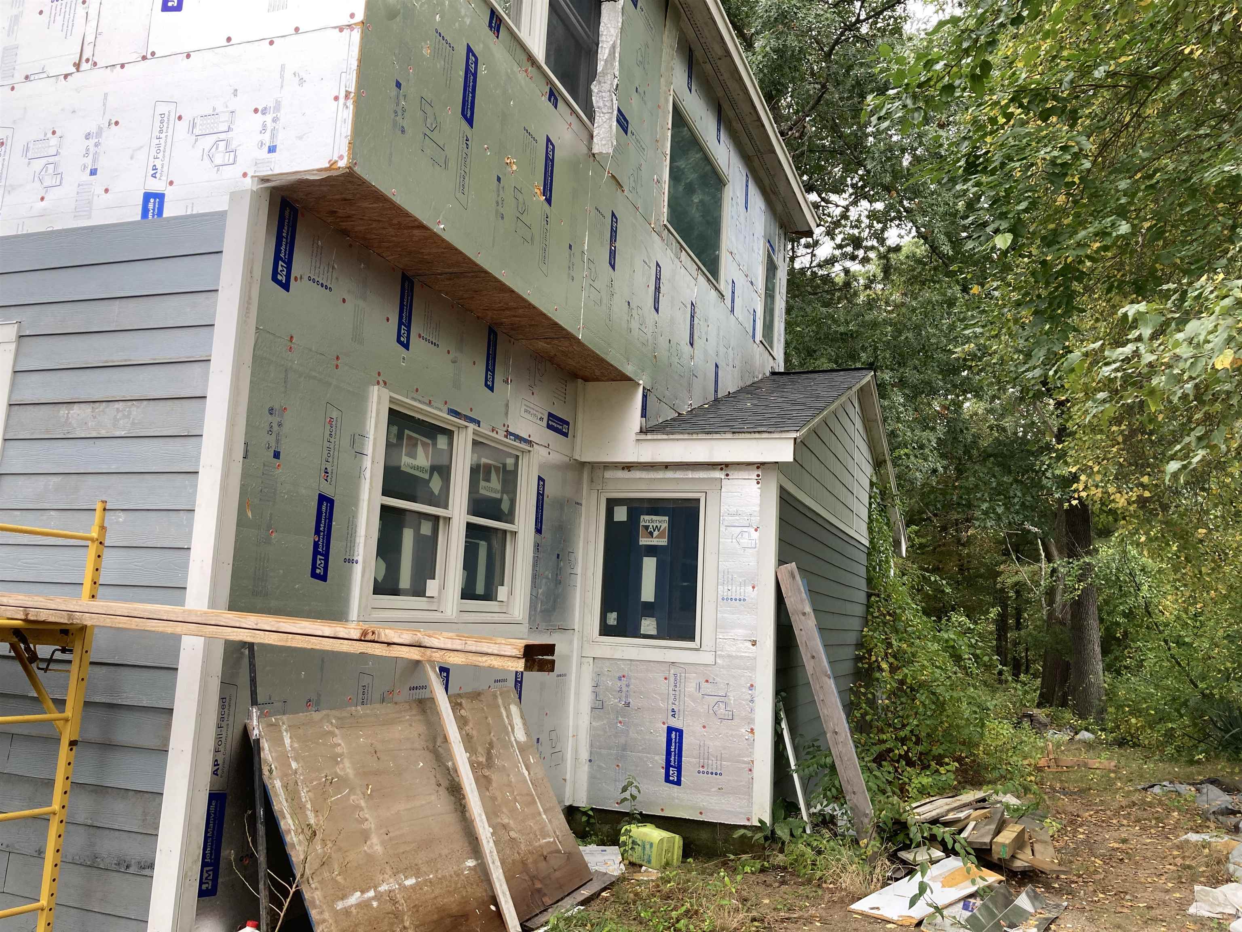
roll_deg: -3.4
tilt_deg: +7.9
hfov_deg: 63.4
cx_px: 621
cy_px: 466
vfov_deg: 49.7
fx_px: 1005
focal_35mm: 28
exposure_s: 1/121
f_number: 1.8
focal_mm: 3.99
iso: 40
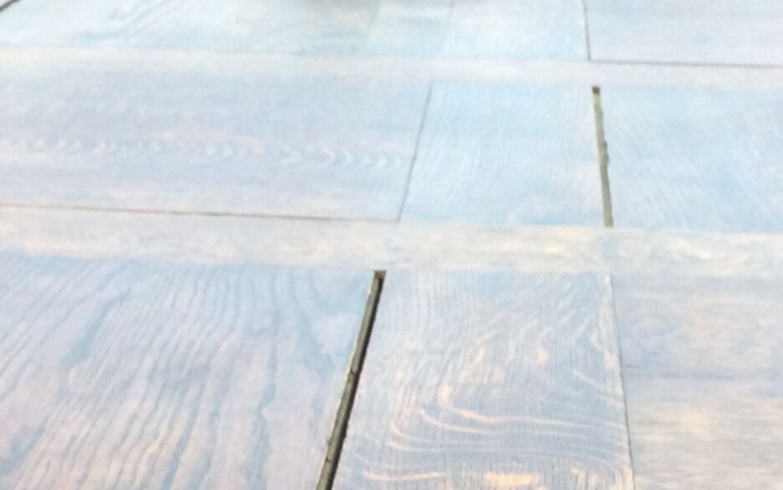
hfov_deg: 18.1
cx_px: 342
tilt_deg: -26.0
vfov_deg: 10.8
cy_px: 836
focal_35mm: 115
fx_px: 2454
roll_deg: -1.1
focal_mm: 3.3
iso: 32
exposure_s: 1/50
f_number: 2.4
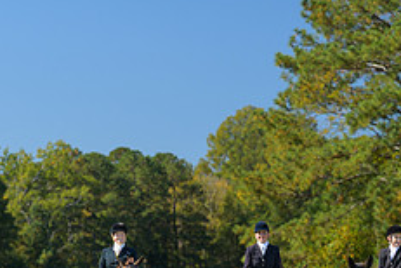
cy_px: 222
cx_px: 71
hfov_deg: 8.9
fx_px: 2573
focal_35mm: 231
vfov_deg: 5.9
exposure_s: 1/400
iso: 200
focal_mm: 92
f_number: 4
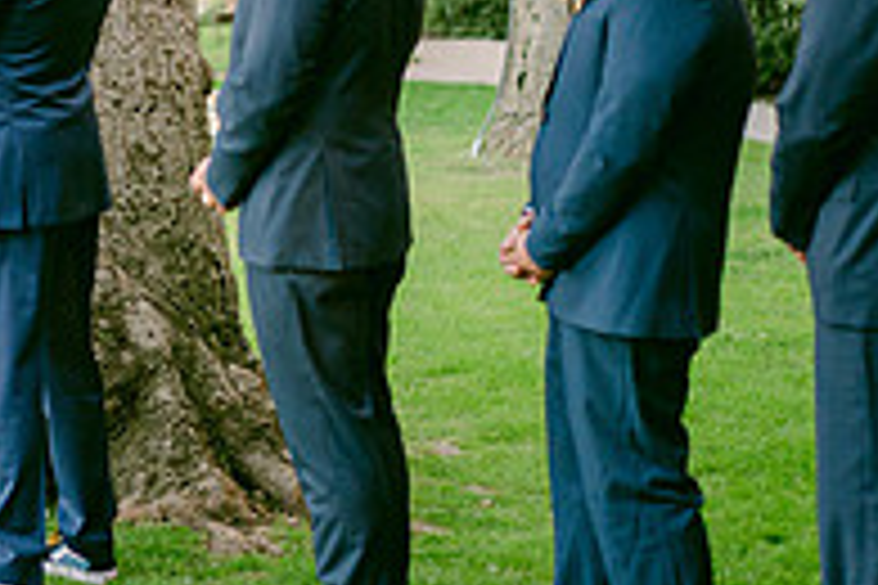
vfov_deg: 13.1
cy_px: 63
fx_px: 2536
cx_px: 36
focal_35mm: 104
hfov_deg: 19.2
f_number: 1.4
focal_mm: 35
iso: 1000
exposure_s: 1/1600
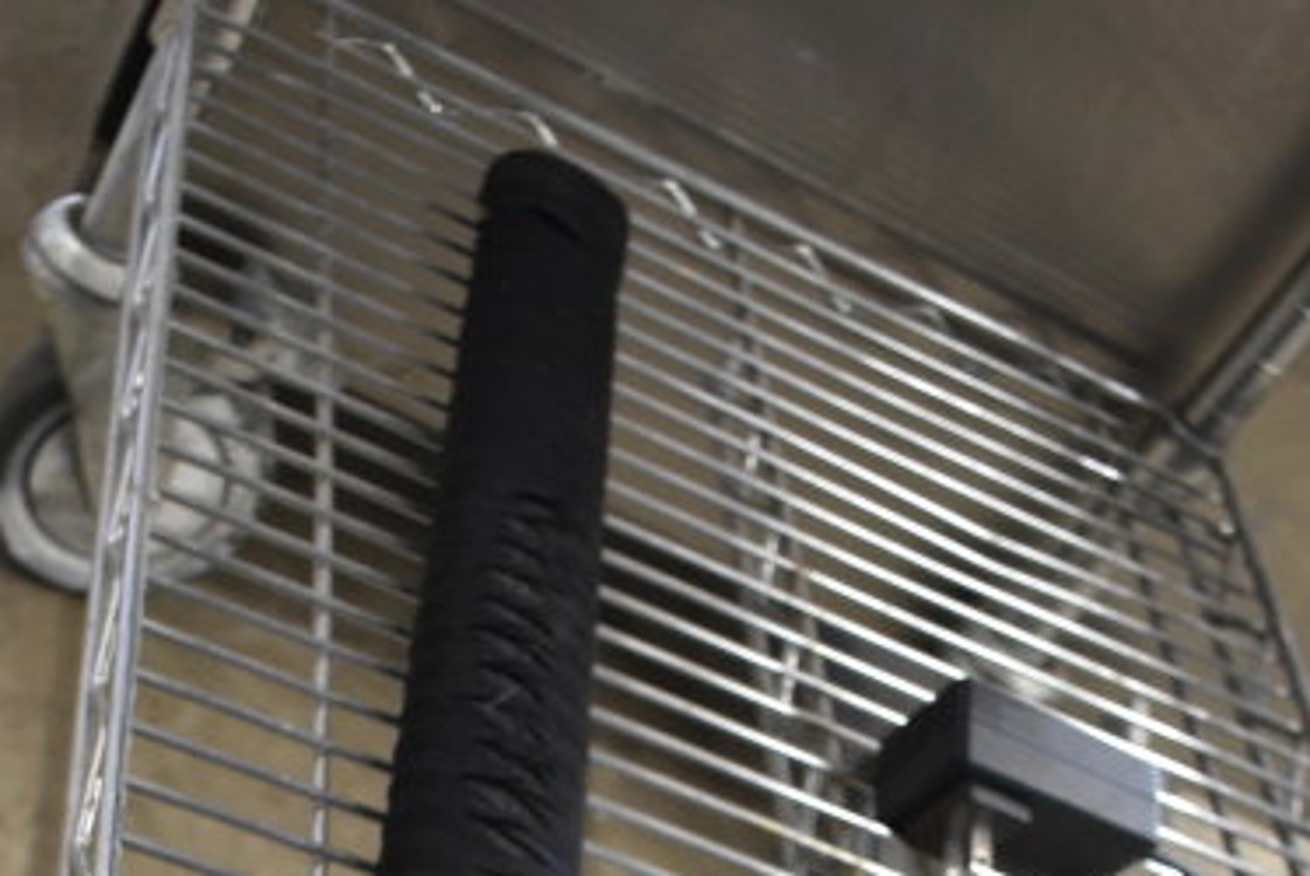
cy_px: 1379
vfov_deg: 18.0
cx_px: 308
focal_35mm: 66
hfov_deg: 29.9
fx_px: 2403
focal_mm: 18
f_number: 3.5
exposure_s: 1/30
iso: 800
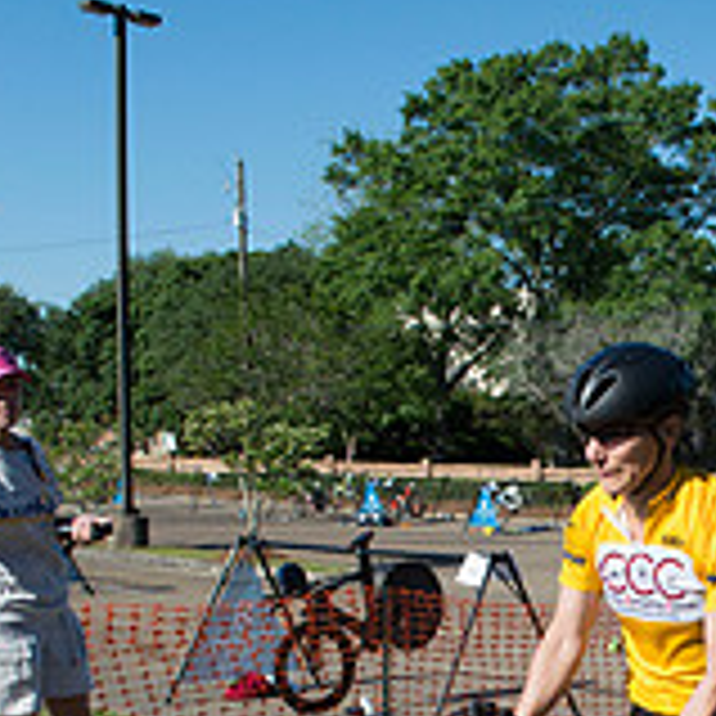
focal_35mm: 65
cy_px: 693
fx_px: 1521
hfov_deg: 25.7
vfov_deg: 25.4
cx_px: 642
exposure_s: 1/2000
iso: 400
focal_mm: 18
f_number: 6.3
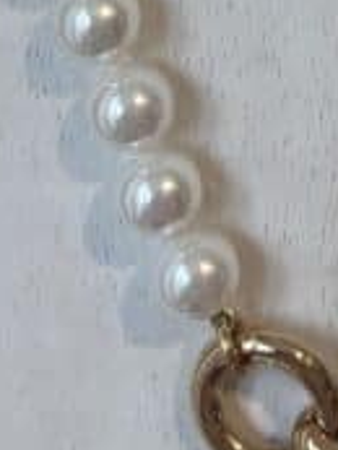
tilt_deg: -7.3
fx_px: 2002
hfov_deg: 9.5
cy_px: -609
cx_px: 387
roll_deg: -1.5
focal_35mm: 154
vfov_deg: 11.0
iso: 50
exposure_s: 1/370
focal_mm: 5.96
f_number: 1.6
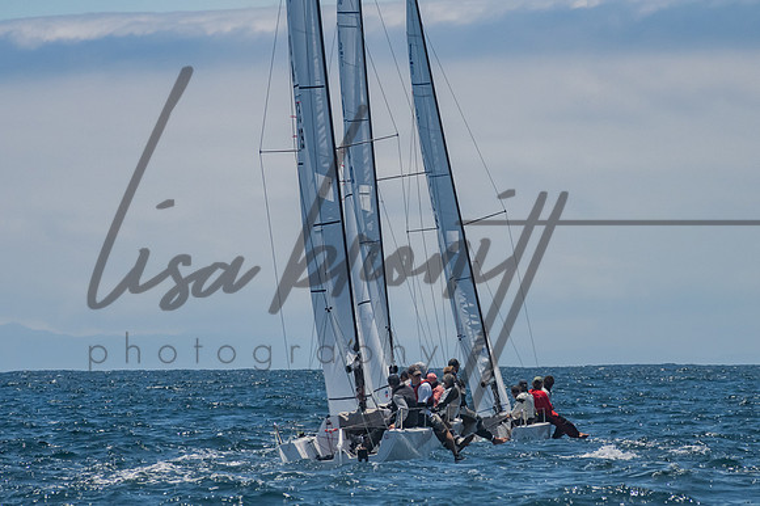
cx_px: 370
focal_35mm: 408
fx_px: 8602
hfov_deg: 5.1
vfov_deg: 3.4
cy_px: 252
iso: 640
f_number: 14
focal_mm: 260
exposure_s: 1/1600
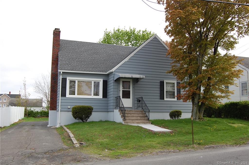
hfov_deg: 55.2
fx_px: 238
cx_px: 124
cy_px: 82
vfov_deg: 38.2
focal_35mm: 34
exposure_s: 1/200
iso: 200
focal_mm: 23
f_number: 7.1
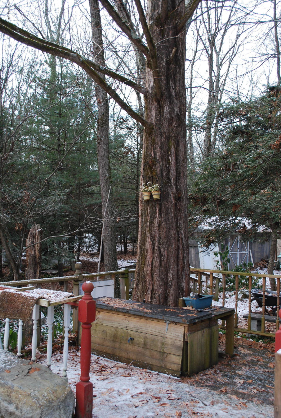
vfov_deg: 53.0
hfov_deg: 37.0
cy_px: 209
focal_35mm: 36
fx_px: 420
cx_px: 140
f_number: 5.6
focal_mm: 24
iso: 200
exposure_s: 1/125
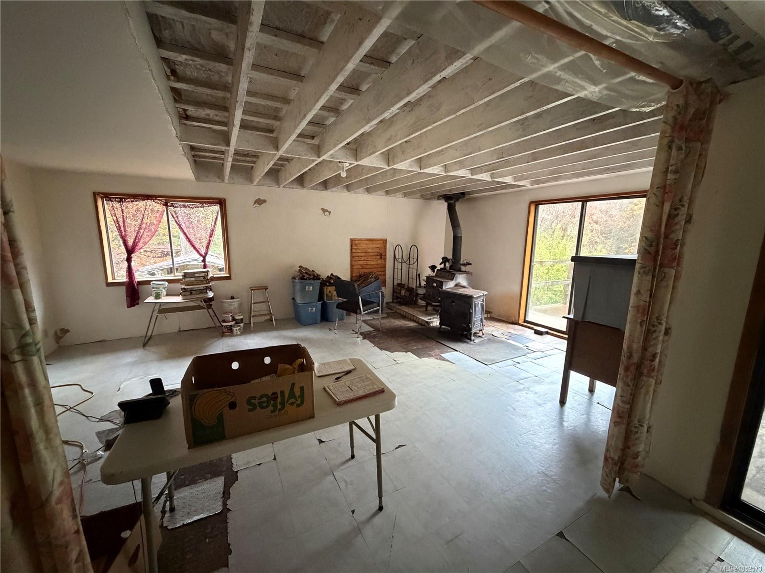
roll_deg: -0.6
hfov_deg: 102.1
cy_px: 286
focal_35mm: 14
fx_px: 309
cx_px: 382
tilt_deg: -10.4
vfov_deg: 85.7
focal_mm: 2.22
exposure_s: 1/60
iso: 1250
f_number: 2.2
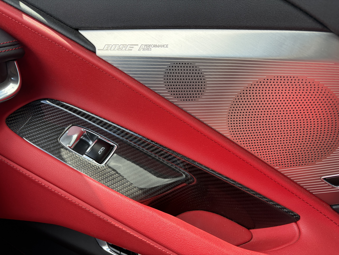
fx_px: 255
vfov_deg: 53.1
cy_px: 128
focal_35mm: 26
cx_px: 170
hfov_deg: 67.3
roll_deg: -4.2
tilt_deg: -27.7
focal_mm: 5.96
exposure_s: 1/196
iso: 64
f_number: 1.6
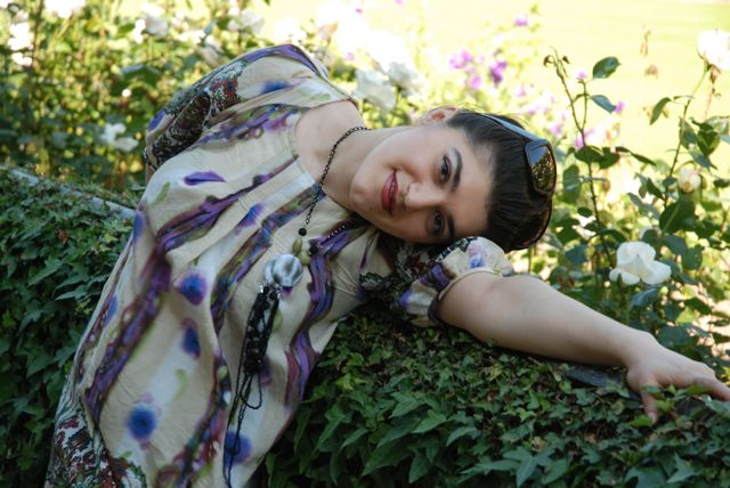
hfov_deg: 20.9
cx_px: 365
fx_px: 1979
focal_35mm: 98
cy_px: 244
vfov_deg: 14.1
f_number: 4.5
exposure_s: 1/160
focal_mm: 65
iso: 200
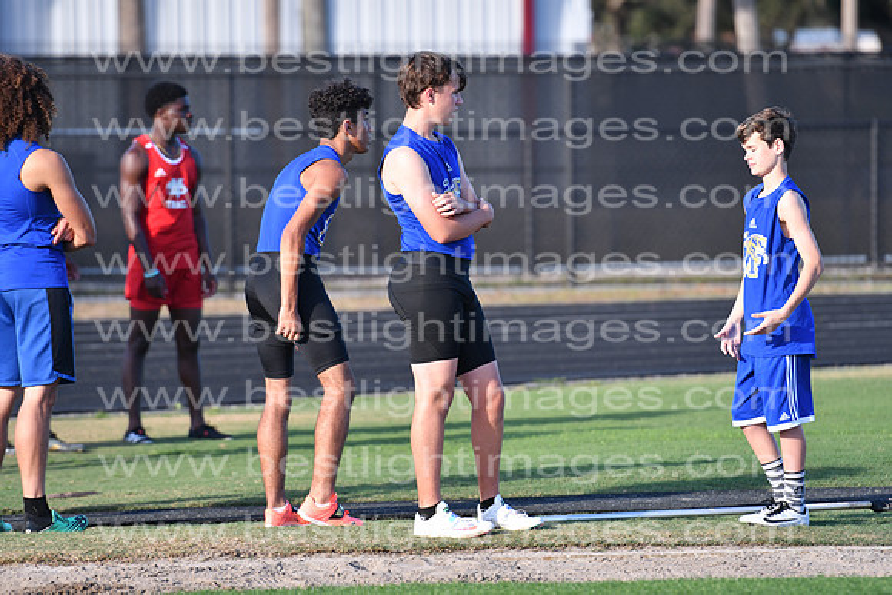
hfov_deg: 6.9
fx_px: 7435
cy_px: 298
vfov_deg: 4.6
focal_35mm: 300
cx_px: 446
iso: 250
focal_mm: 200
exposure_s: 1/1250
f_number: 4
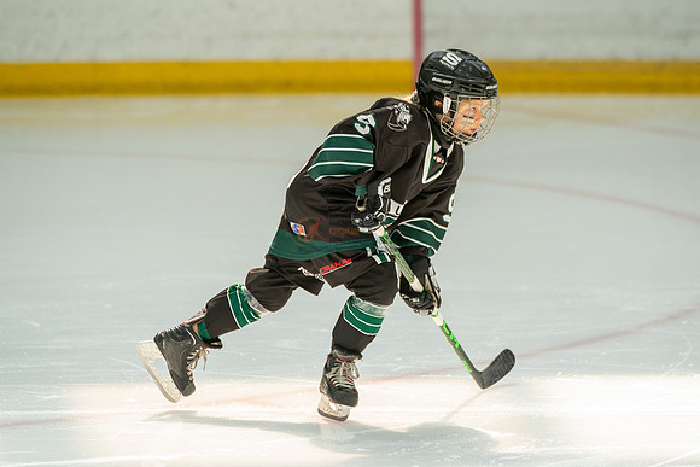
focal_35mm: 295
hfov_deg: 7.0
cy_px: 200
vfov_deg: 4.7
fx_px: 5731
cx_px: 363
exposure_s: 1/2000
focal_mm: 234
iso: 1600
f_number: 3.5
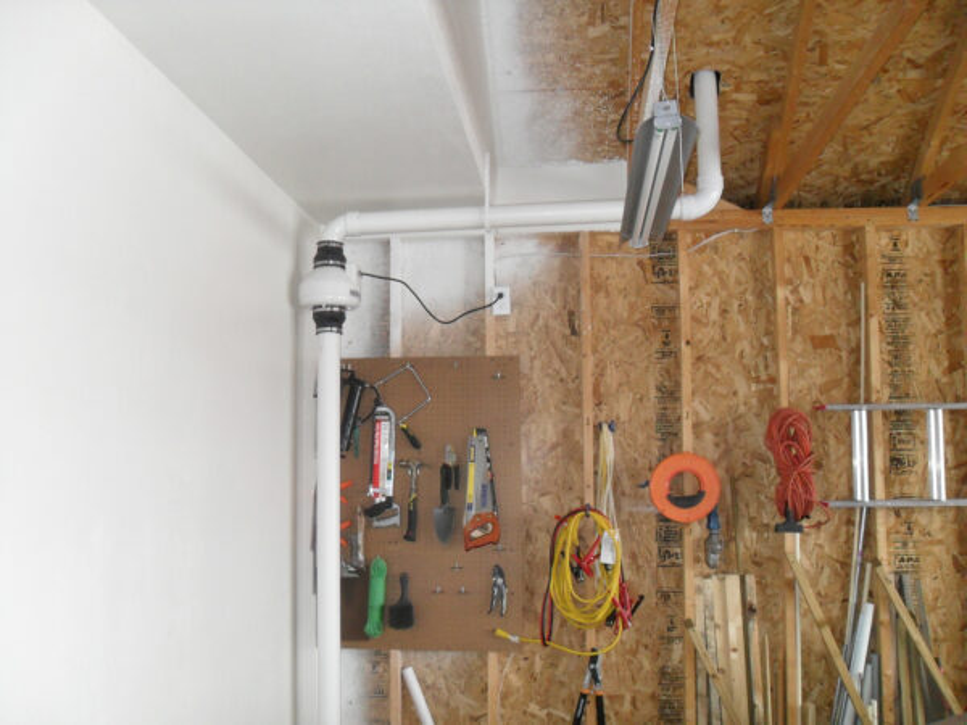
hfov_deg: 52.6
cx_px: 484
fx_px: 978
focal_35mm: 35
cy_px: 362
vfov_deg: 40.7
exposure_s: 1/45
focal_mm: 6.2
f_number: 2.8
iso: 200
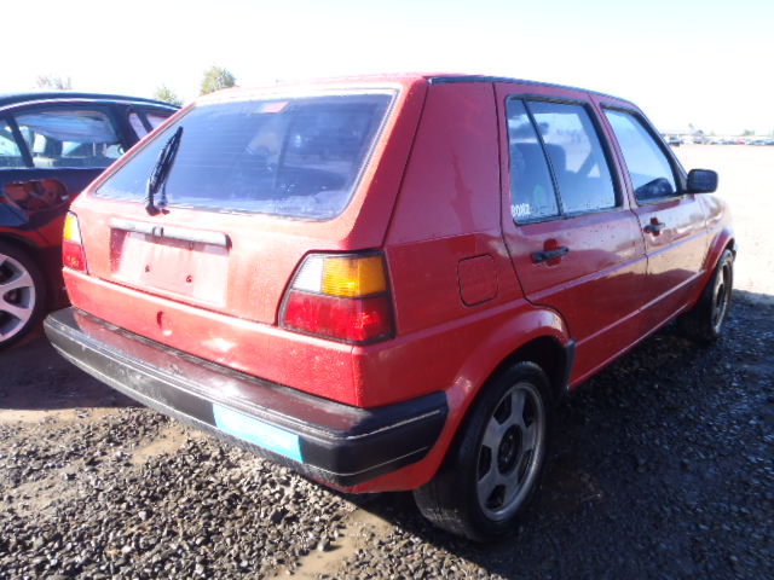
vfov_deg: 49.7
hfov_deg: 63.4
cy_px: 290
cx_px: 387
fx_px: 626
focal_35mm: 28
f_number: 4.5
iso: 80
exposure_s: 1/100
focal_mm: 5
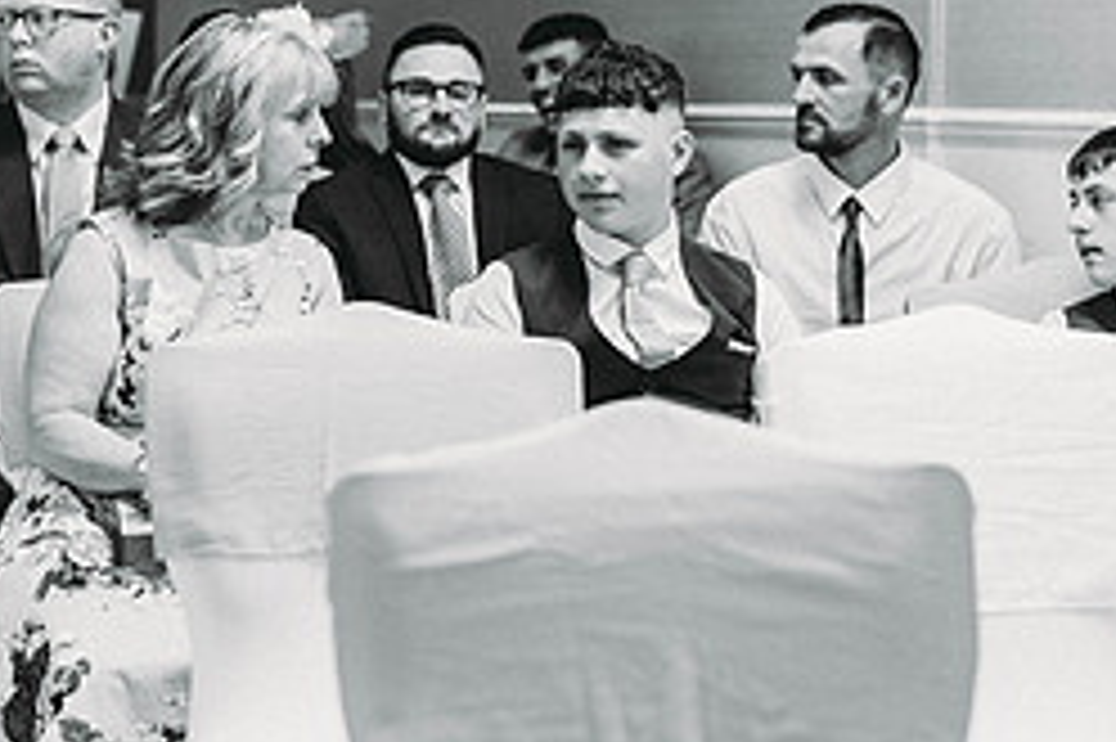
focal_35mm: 82
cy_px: 142
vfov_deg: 16.5
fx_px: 2540
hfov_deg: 24.7
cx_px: 454
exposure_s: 1/125
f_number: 1.6
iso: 320
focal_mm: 35
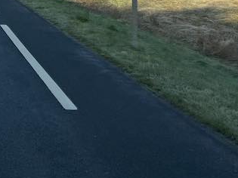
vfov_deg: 13.8
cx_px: -59
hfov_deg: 18.6
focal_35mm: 99
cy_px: -112
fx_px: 680
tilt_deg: +1.6
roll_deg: +0.3
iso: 50
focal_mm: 5.7
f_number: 1.5
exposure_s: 1/1751
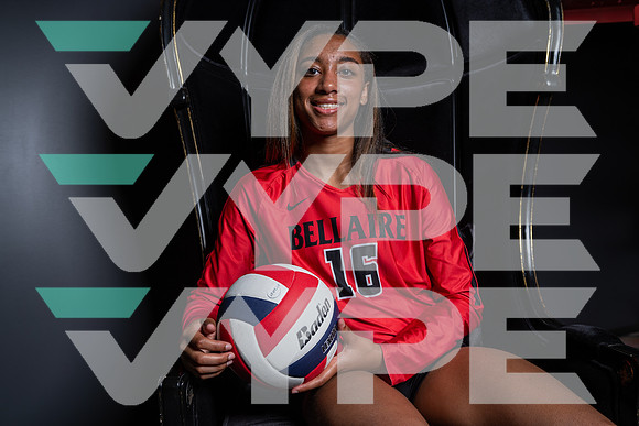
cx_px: 320
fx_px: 550
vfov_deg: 42.3
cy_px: 213
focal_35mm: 31
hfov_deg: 60.3
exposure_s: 1/125
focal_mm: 31
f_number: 5.6
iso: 100
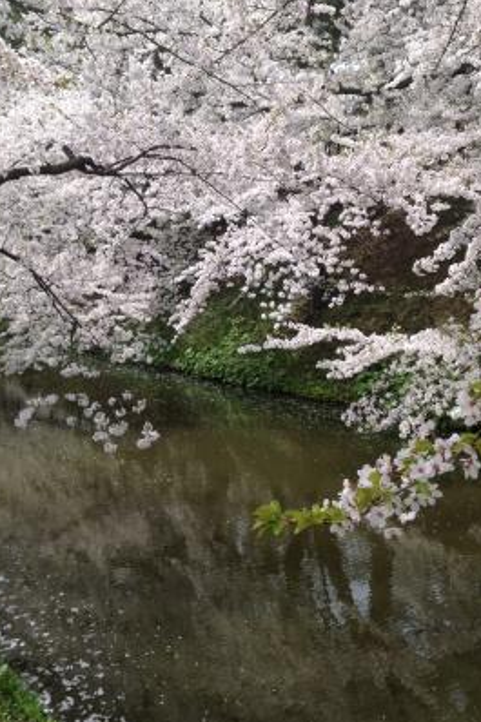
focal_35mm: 41
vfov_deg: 47.4
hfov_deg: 32.5
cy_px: 343
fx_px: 822
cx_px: 198
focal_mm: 4.28
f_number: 2.4
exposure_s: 1/951
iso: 64
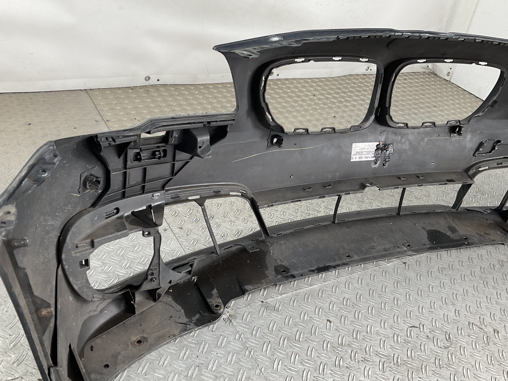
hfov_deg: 55.3
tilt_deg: -34.6
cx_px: 245
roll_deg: -14.0
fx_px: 484
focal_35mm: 33
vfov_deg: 42.9
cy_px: 202
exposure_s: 1/100
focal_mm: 3
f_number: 1.8
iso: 20
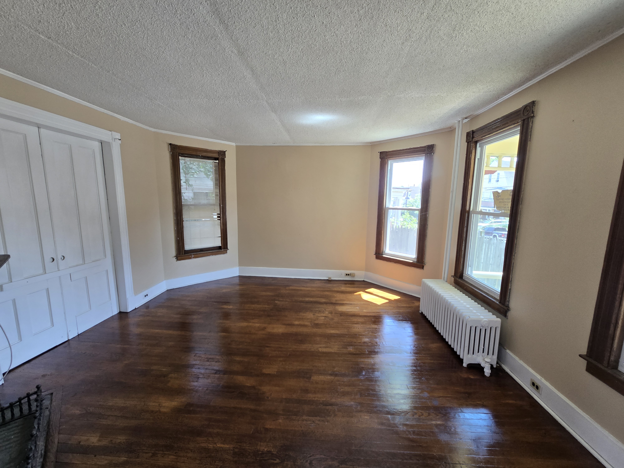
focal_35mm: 13
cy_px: 234
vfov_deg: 89.9
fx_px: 234
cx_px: 312
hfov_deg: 106.2
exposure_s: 1/60
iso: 80
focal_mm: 2.2
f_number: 2.2
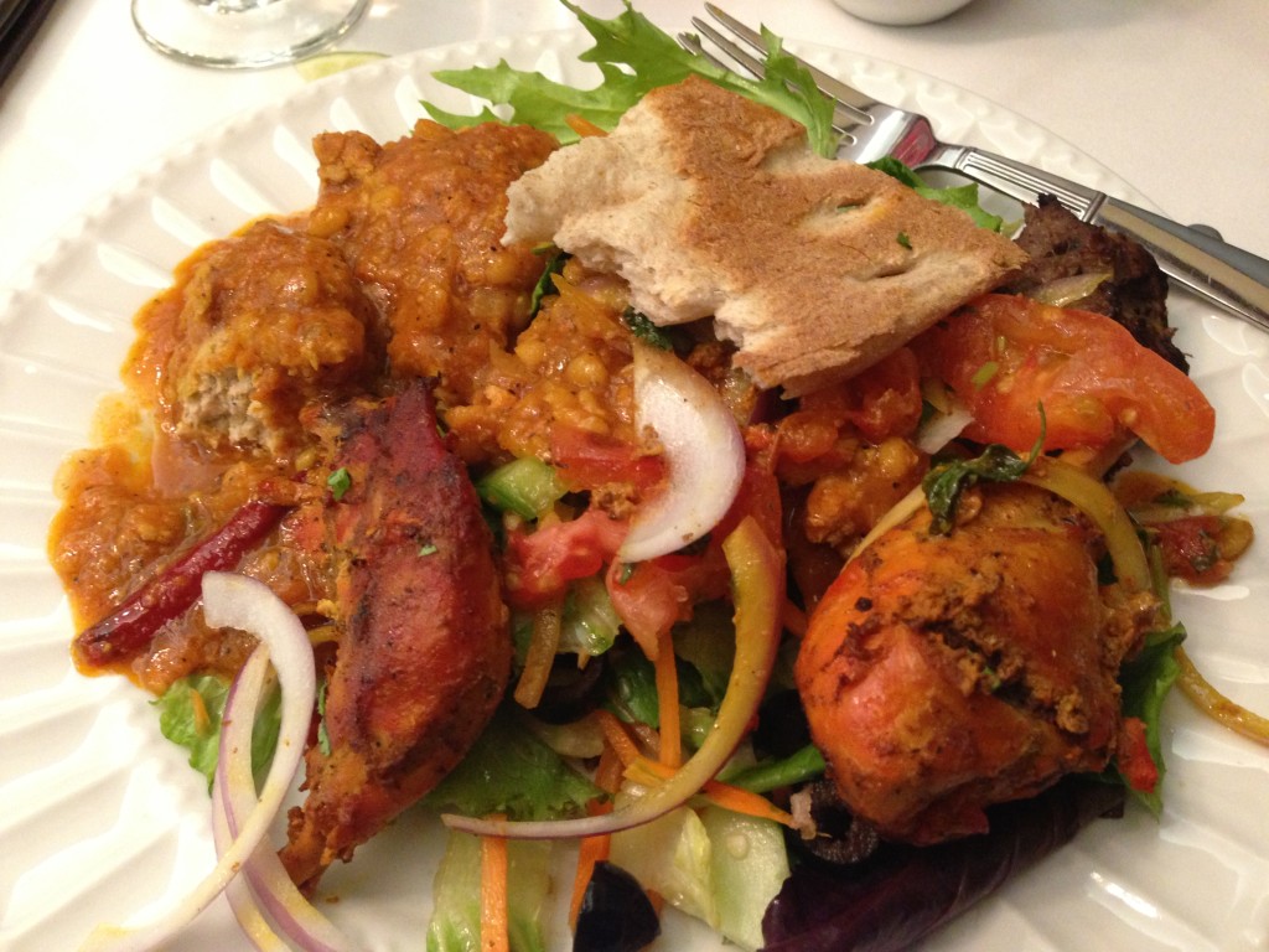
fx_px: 1210
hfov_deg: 55.4
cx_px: 634
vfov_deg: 42.9
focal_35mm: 33
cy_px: 476
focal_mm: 4.13
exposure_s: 1/17
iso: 400
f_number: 2.4
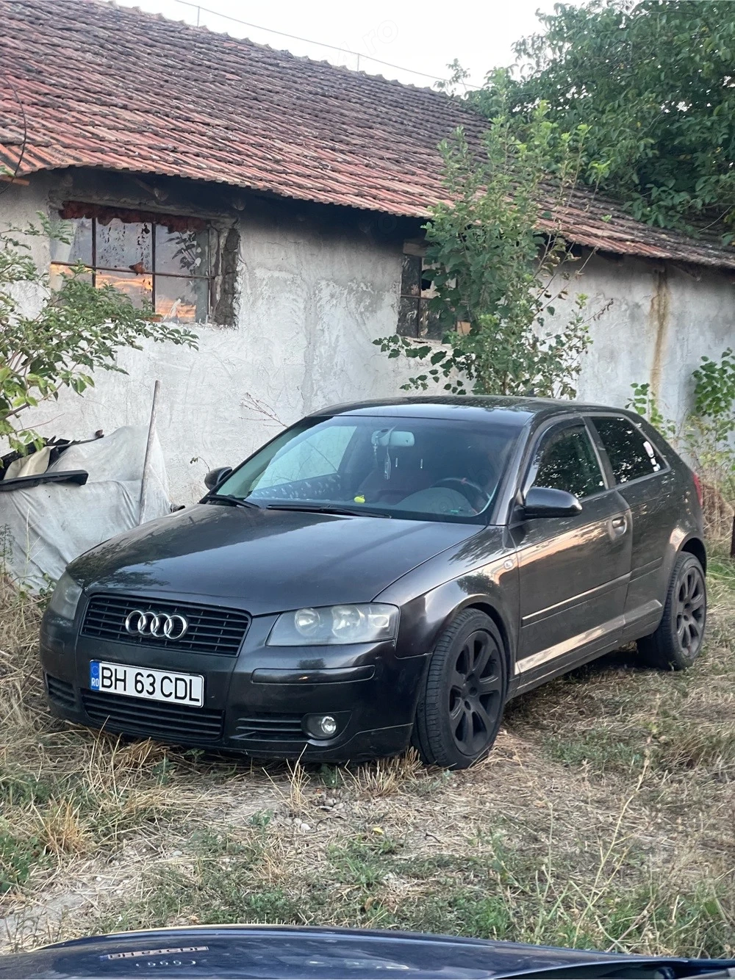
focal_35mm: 52
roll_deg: -0.5
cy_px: 490
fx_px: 1473
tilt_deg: -3.6
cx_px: 368
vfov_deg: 36.8
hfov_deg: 28.0
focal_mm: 6
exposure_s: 1/99
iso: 160
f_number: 2
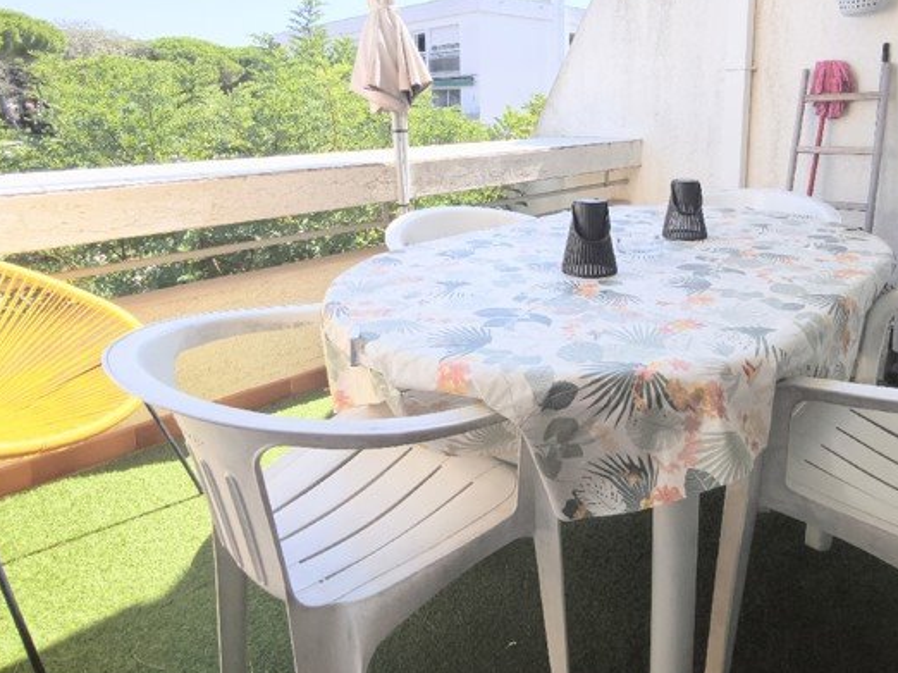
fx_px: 596
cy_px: 189
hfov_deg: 73.5
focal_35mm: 23
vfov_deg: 56.6
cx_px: 518
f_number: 2.2
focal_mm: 1.91
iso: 50
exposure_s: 1/1058
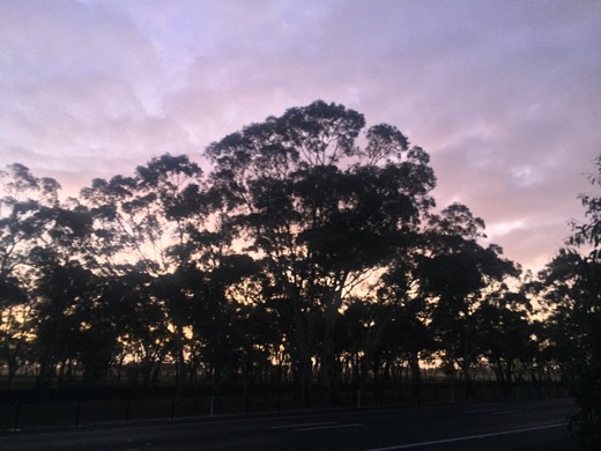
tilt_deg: +16.2
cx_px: 300
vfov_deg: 48.2
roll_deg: -0.6
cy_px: 226
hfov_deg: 61.7
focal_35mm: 29
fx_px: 503
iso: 320
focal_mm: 4.15
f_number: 2.2
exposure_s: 1/15
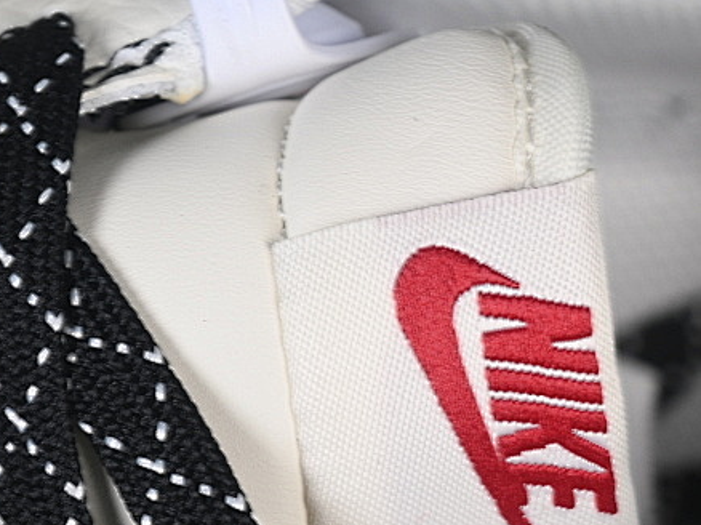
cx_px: 277
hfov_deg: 11.1
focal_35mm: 178
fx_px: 3603
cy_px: 395
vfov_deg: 8.3
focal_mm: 50
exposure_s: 1/80
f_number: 7.1
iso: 160
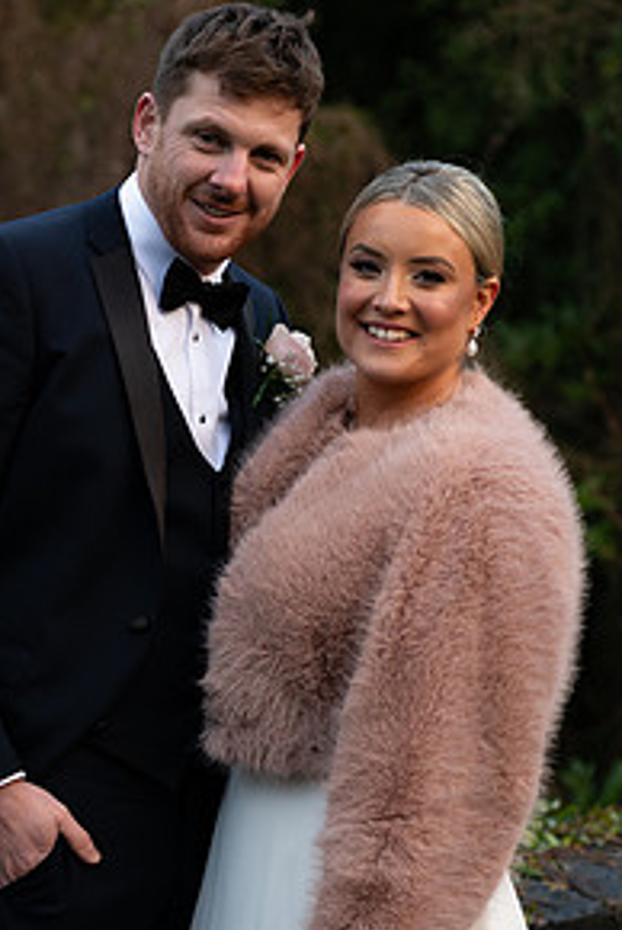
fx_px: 3206
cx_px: 240
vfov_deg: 16.5
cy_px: 619
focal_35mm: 124
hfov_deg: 11.1
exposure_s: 1/160
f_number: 3.5
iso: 200
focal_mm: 80
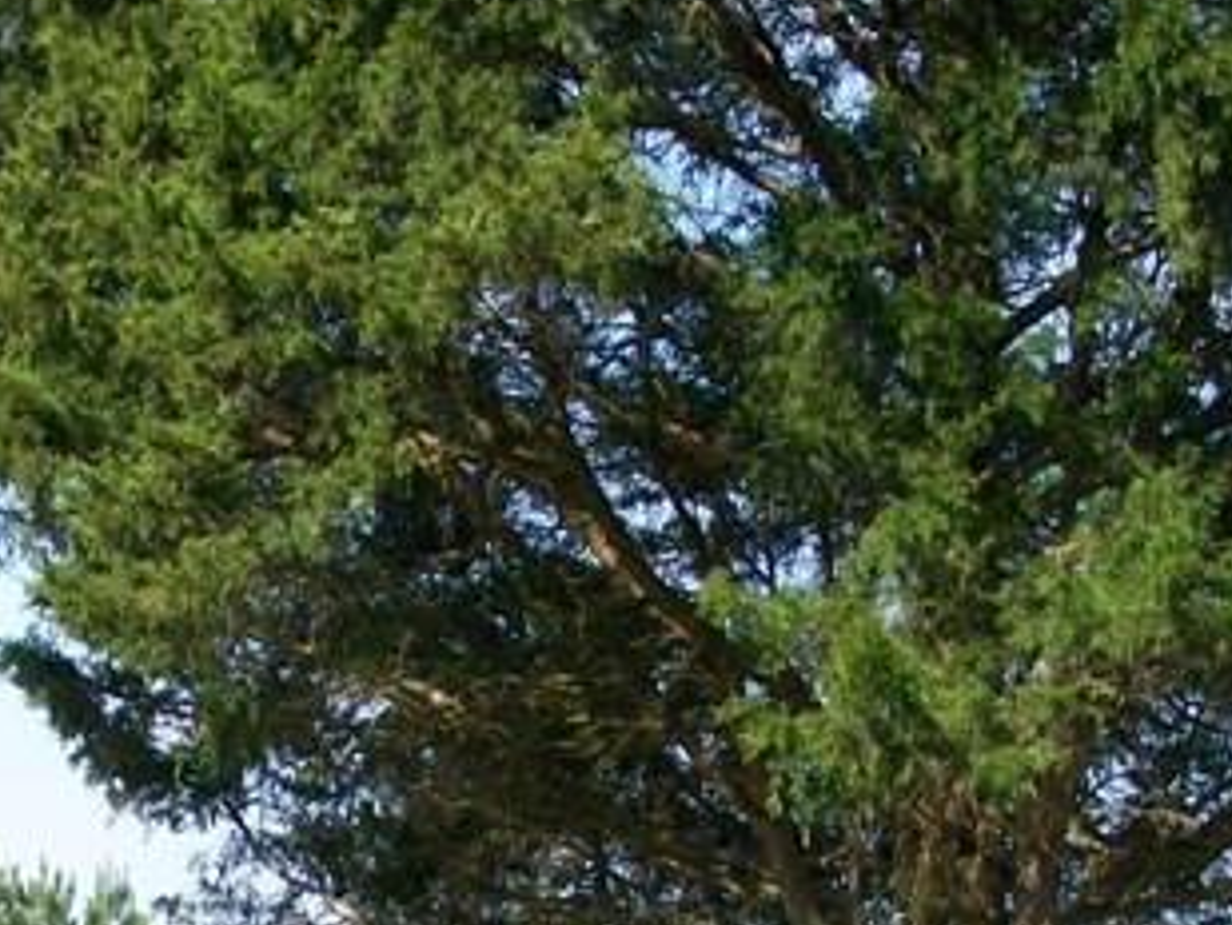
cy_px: 1212
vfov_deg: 9.8
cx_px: 120
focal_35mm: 149
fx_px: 5305
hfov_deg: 13.1
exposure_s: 1/400
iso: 64
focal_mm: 7.6
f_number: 3
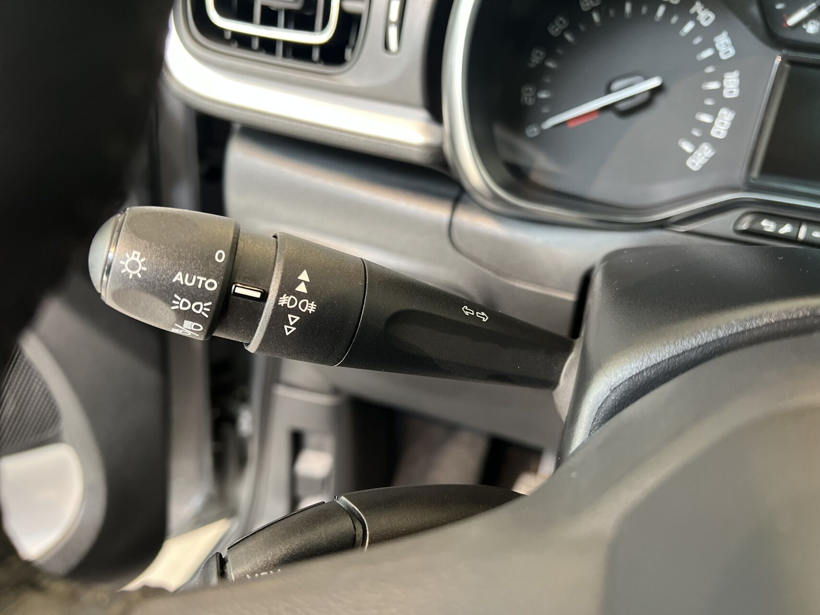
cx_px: 410
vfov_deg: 53.1
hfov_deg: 67.3
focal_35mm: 26
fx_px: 616
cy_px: 308
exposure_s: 1/50
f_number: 1.5
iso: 200
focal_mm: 5.7
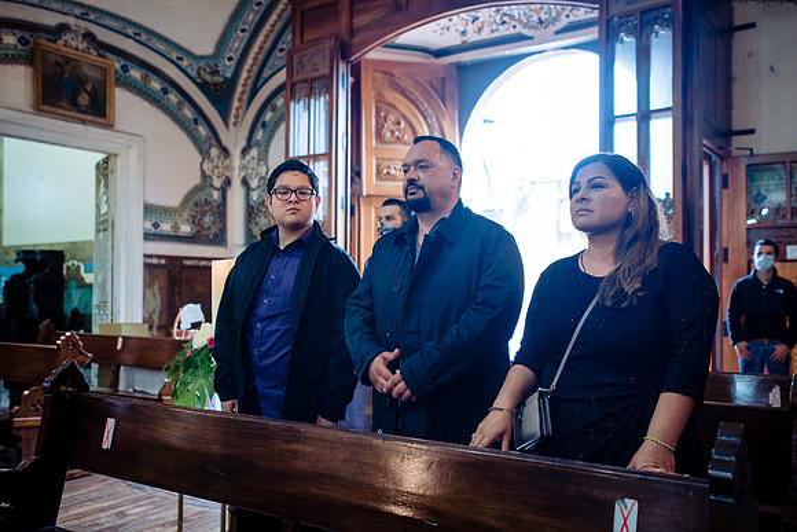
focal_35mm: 35
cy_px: 266
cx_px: 398
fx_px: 775
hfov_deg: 54.4
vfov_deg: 37.9
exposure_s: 1/100
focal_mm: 35
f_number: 3.5
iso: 2000
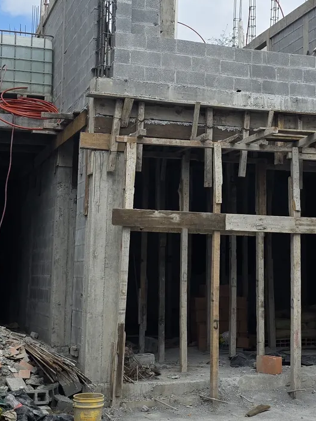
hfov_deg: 23.2
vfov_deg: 30.5
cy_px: 139
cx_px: 205
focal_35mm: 63
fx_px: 767
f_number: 1.7
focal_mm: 6.3
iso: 80
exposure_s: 1/5778
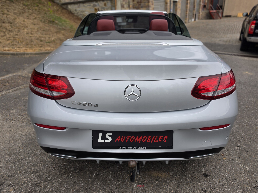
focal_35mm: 23
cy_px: 96
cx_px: 129
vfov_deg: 58.9
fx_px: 171
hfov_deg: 73.9
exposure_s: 1/230
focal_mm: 6.5
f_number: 1.4
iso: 10
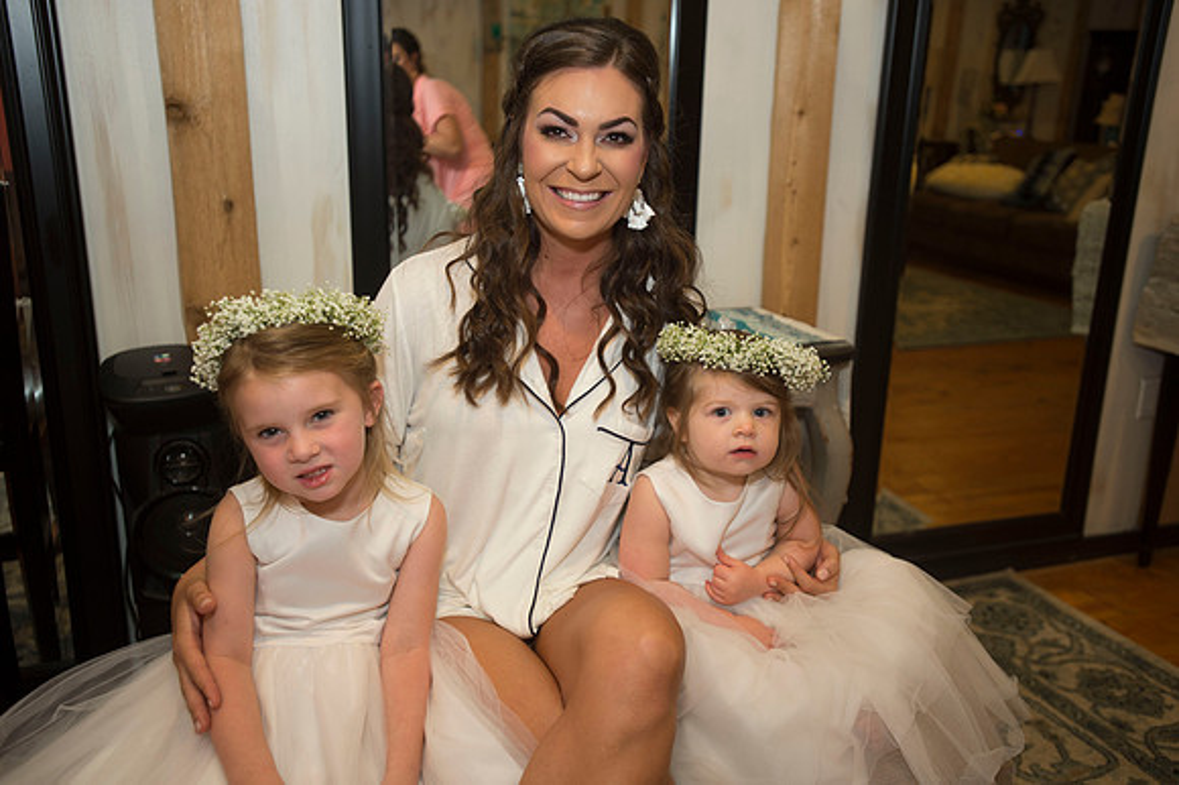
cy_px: 392
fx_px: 1047
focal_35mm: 32
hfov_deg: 58.7
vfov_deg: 41.1
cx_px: 590
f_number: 2.8
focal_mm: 32
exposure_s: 1/100
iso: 640
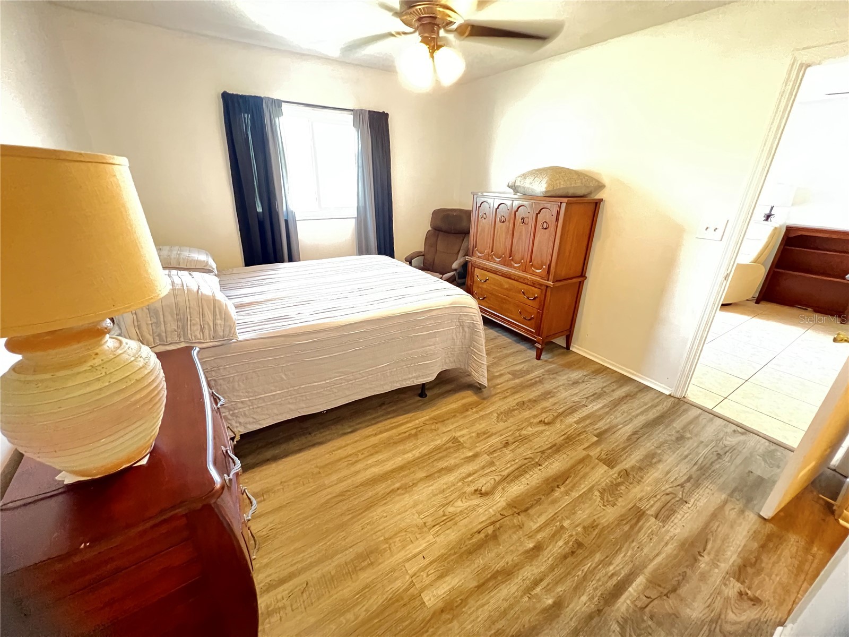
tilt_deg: -22.4
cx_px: 424
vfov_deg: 89.9
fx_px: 319
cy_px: 318
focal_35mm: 13
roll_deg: -1.5
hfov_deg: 106.2
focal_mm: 1.57
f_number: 1.8
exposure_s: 1/30
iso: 1250
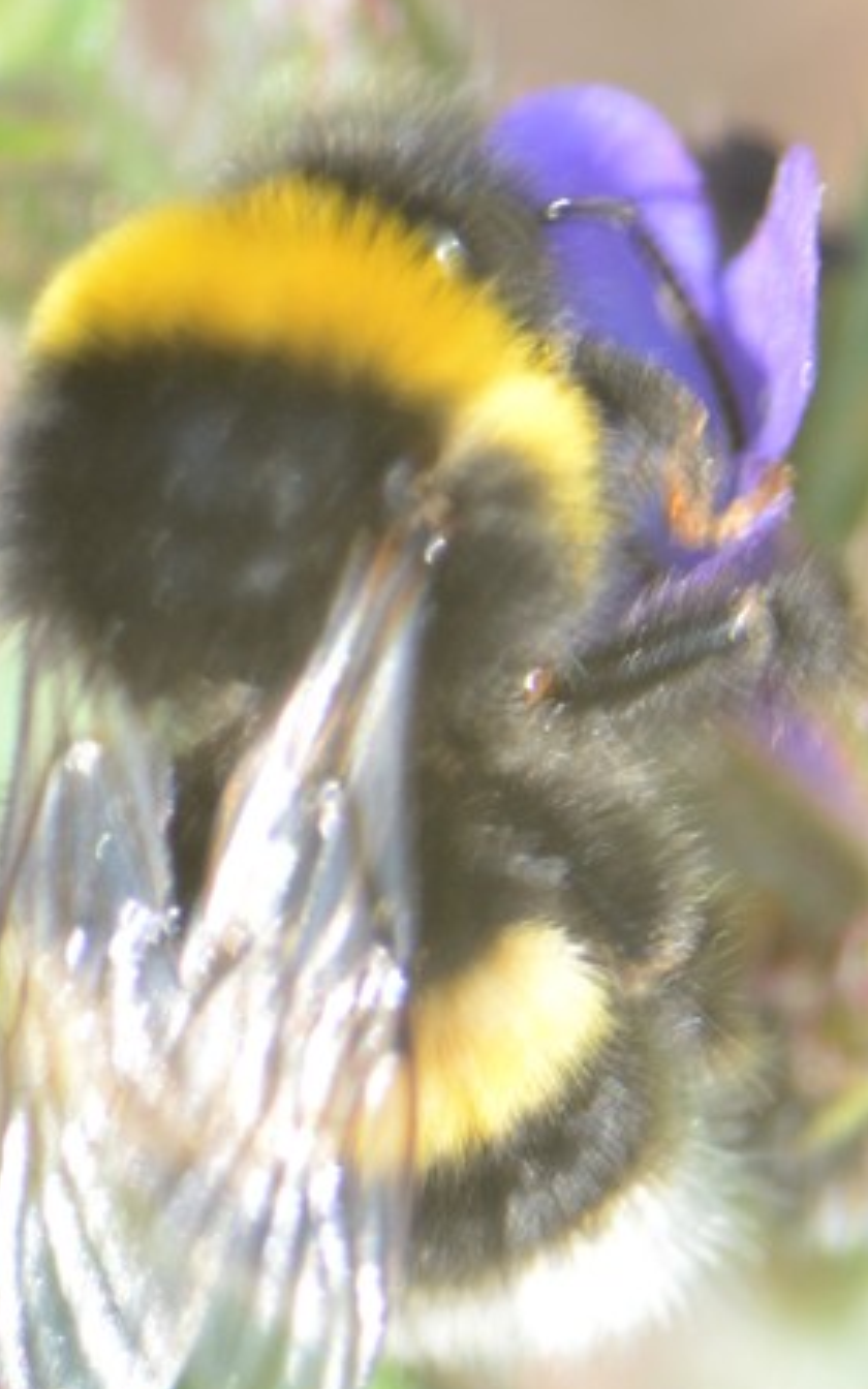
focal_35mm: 982
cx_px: 177
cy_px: 741
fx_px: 37168
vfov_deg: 2.1
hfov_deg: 1.3
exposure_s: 1/125
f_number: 8
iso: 400
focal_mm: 300
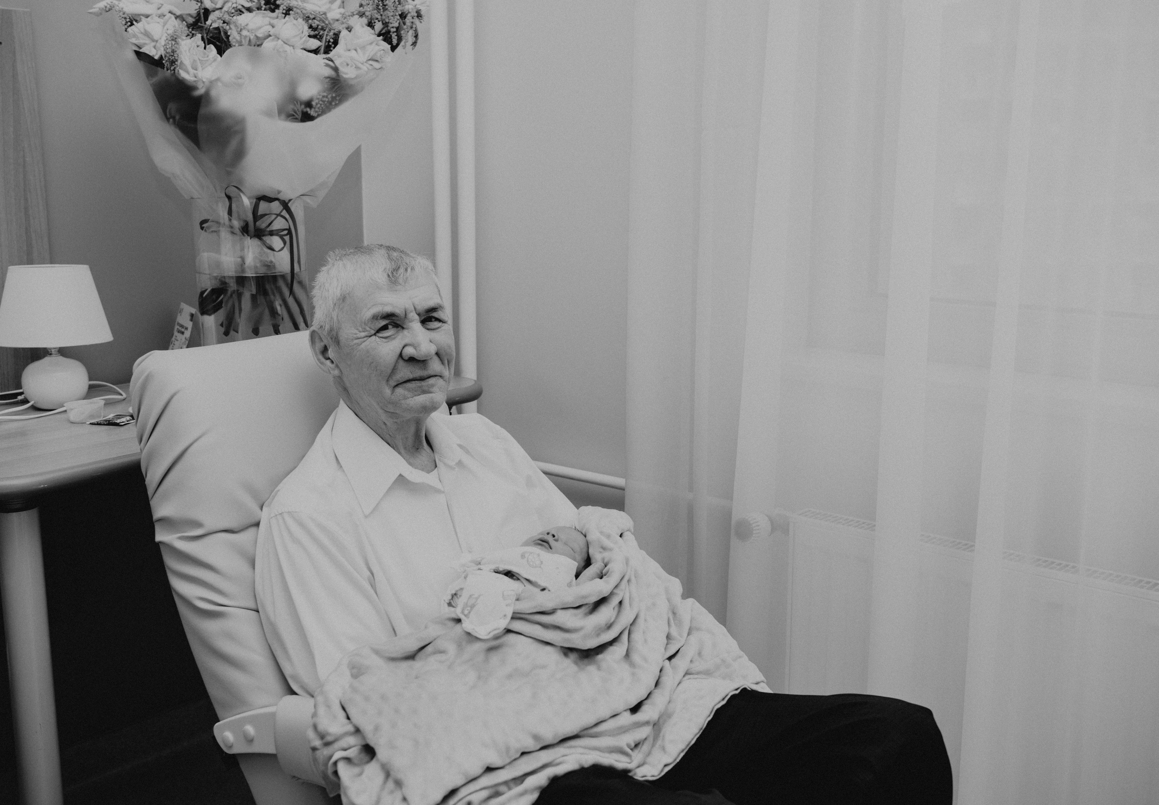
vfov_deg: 33.6
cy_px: 408
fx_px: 1333
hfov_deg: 47.0
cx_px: 547
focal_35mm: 41
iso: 160
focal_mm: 35
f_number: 4
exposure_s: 1/160
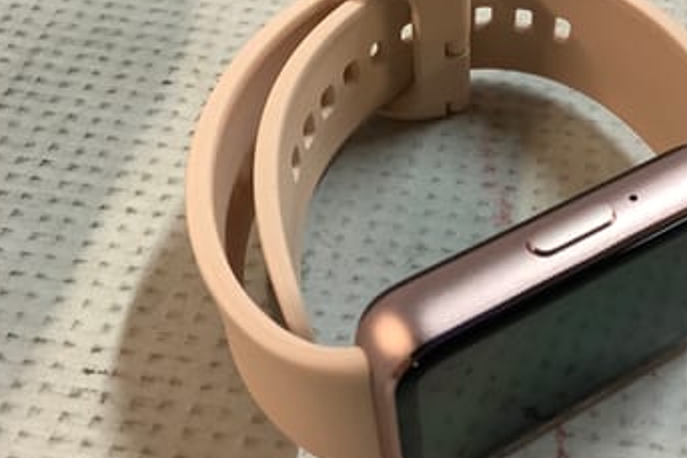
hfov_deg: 41.2
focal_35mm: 47
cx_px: 477
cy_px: 191
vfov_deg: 28.6
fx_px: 897
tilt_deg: -51.8
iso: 200
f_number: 2.4
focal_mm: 3.3
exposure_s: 1/50
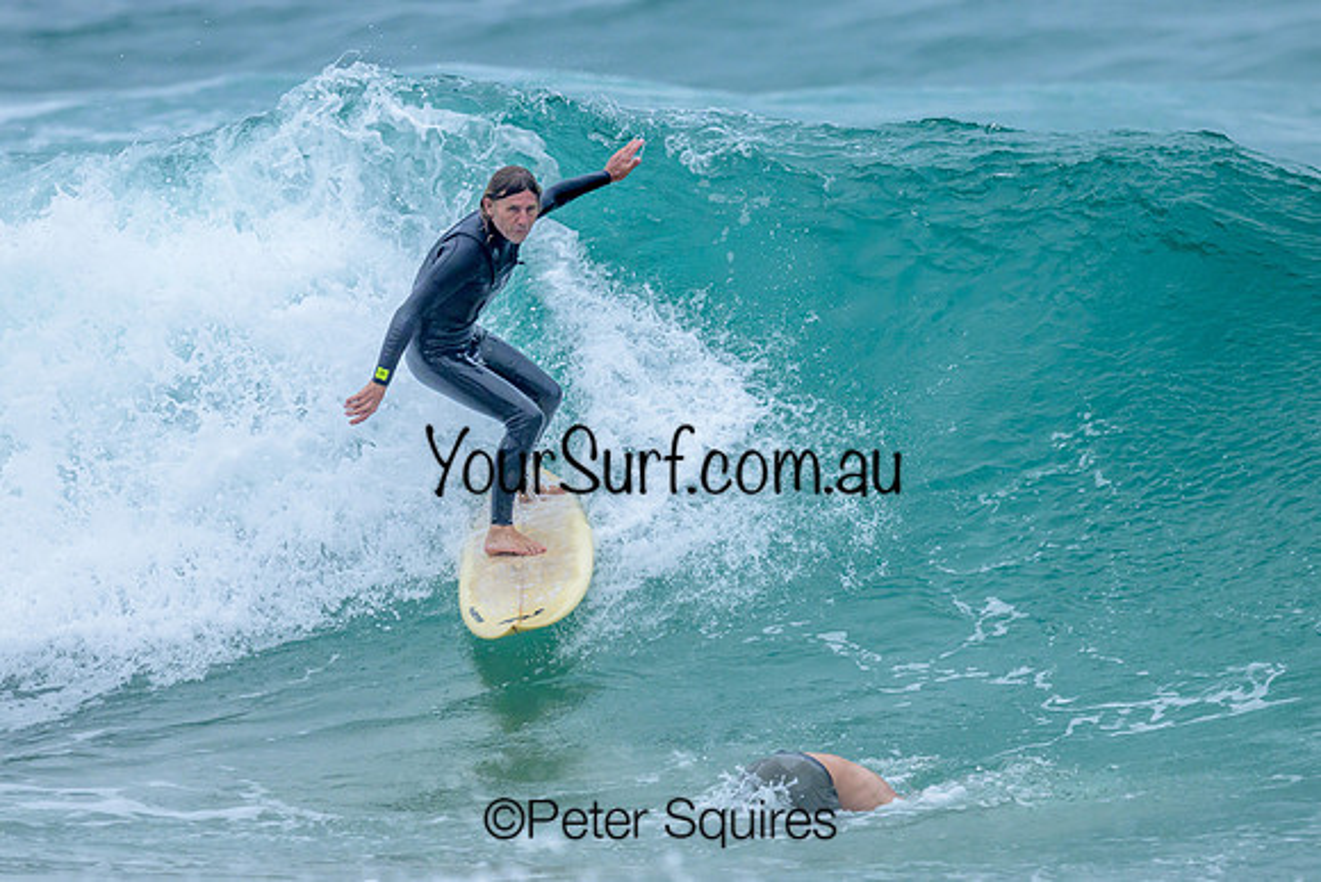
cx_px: 710
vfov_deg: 1.3
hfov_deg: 2.0
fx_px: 38338
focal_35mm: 1045
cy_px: 409
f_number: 6.3
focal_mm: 800
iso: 720
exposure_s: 1/3200
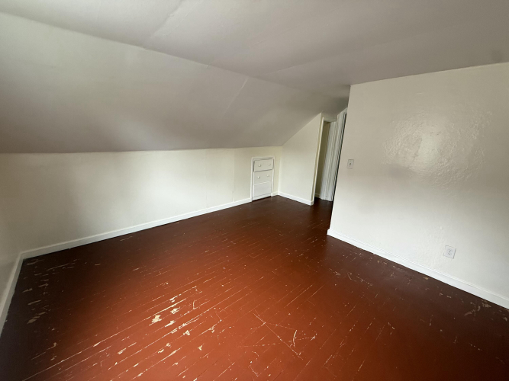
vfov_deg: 85.7
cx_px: 254
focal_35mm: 14
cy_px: 190
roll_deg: -2.2
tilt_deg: -15.7
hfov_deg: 102.1
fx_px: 206
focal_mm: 2.22
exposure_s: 1/120
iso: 250
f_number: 2.2
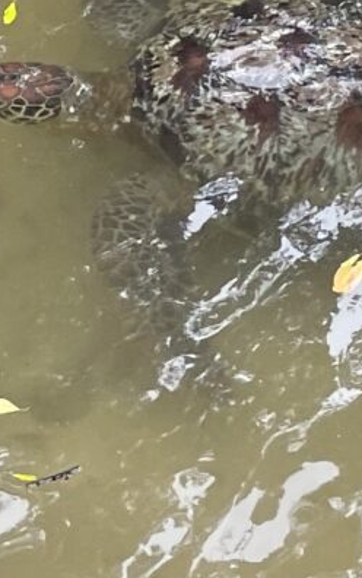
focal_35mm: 178
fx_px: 2806
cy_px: -590
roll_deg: +3.9
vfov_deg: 10.7
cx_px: 267
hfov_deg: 7.4
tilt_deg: -30.9
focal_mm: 4.2
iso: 50
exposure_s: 1/121
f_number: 1.6
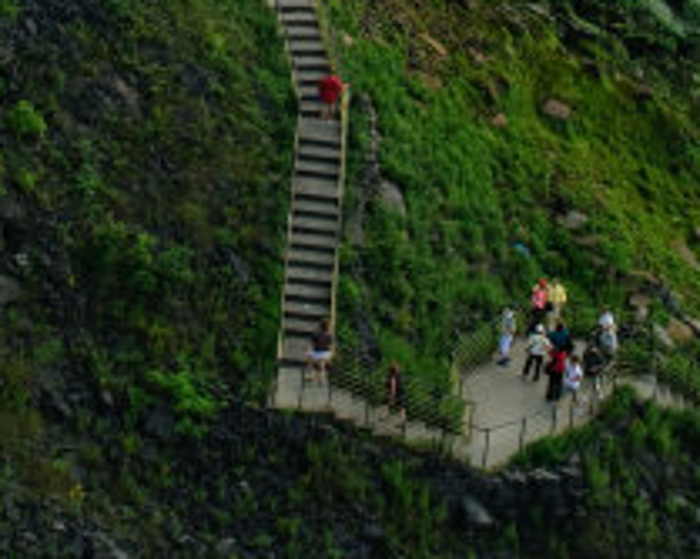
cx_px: 268
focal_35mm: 198
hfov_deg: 9.8
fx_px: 4100
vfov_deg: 7.6
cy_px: -415
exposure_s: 1/160
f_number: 6.3
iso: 100
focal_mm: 48
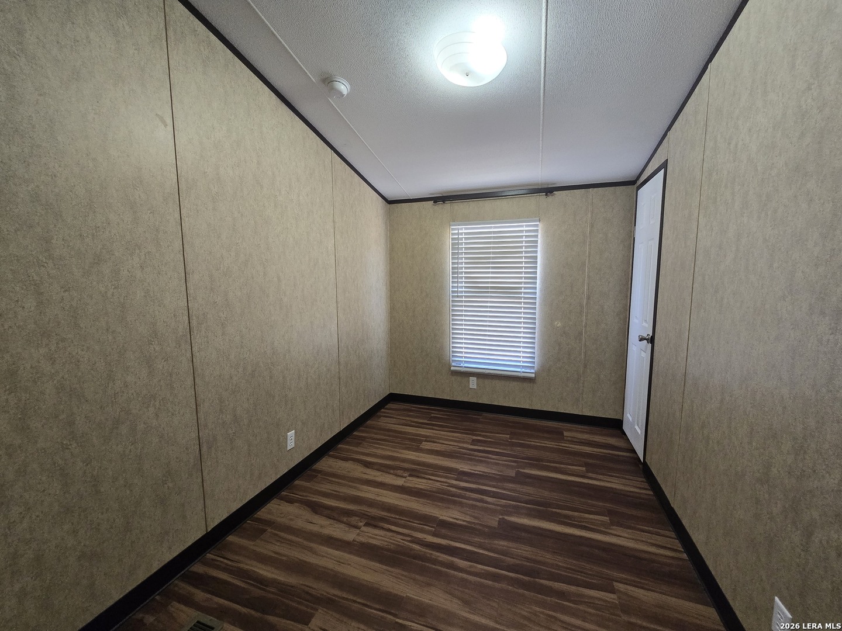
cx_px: 421
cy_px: 316
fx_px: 316
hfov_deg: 106.2
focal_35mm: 13
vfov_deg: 89.9
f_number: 2.2
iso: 200
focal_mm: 2.2
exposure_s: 1/60
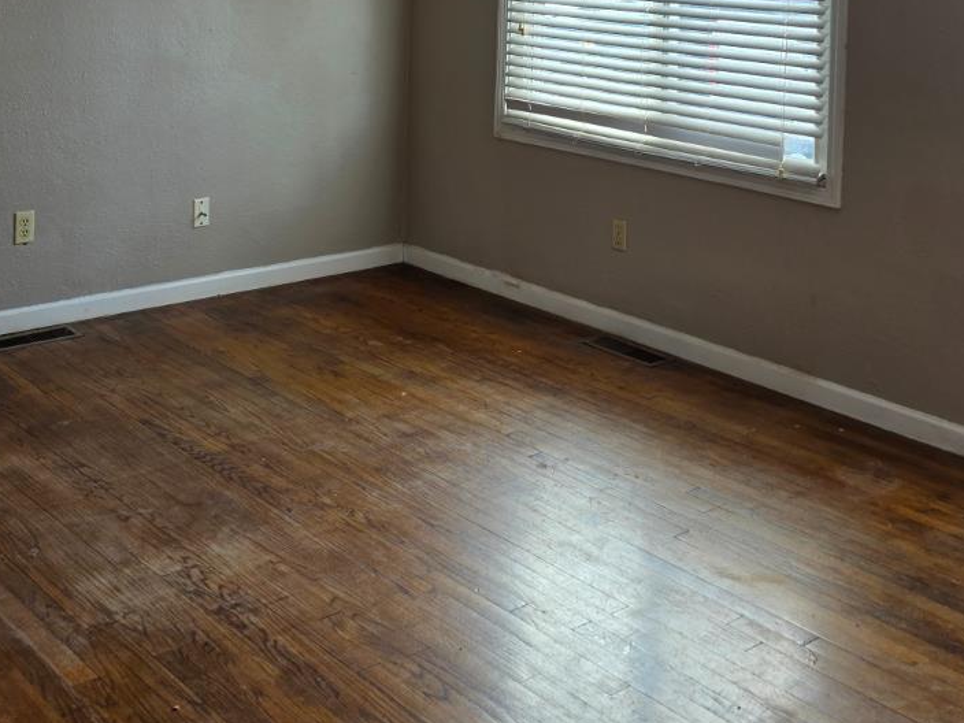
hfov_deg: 38.9
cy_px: -13
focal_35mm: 49
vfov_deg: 27.8
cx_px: 466
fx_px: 1365
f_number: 1.7
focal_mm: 6.3
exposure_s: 1/120
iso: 32
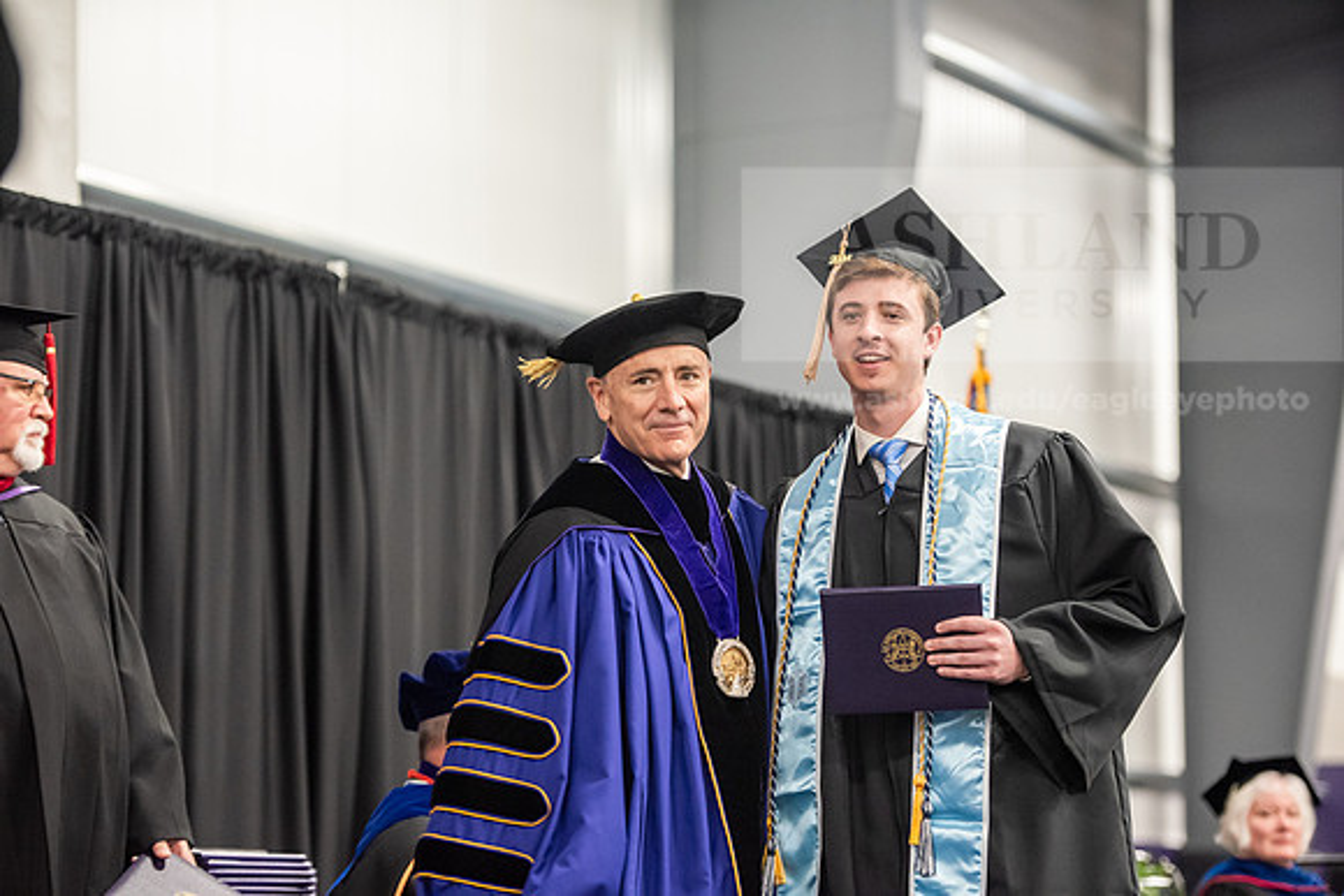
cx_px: 672
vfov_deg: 12.5
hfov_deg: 18.6
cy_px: 448
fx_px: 4107
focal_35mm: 110
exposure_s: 1/200
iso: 3200
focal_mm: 110
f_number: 3.2
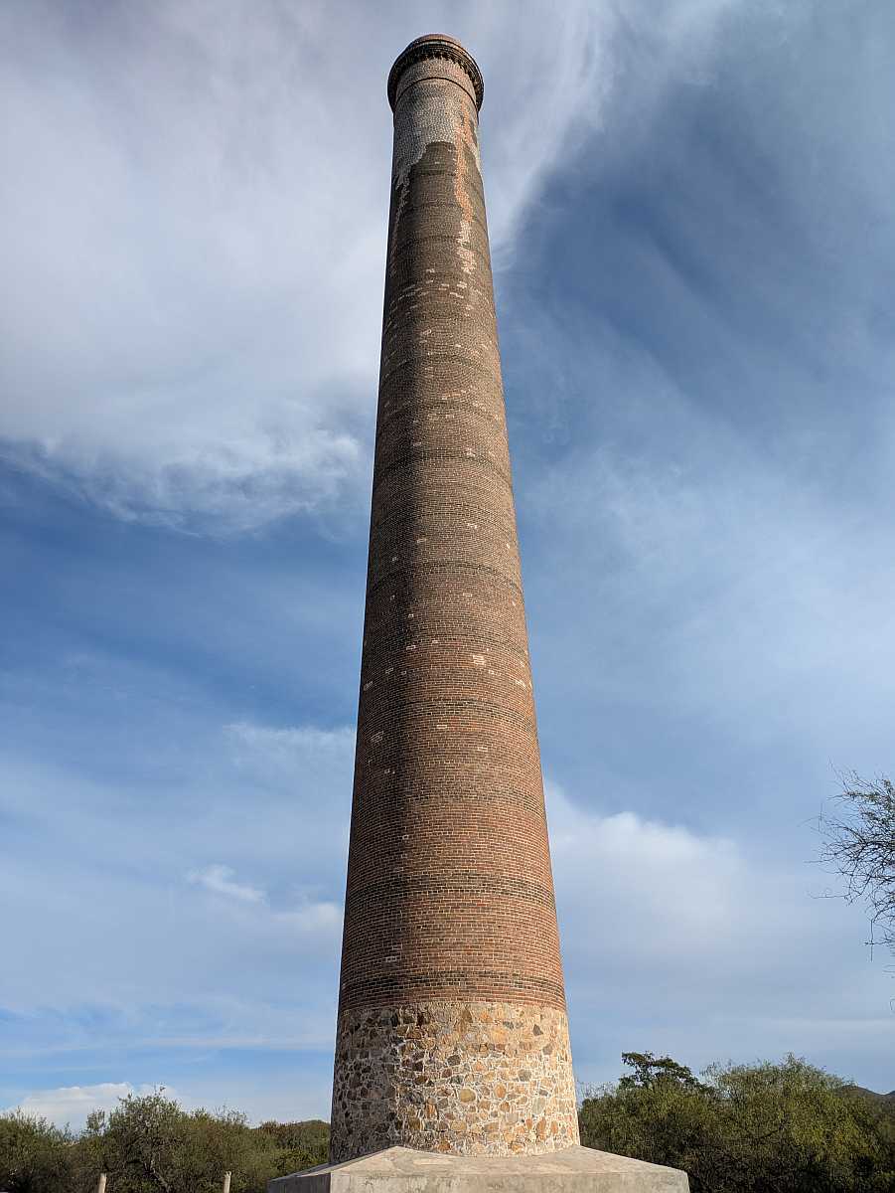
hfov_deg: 54.9
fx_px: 861
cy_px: 596
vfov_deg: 69.4
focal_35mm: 25
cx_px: 448
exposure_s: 1/1919
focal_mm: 5.43
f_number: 1.89
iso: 48
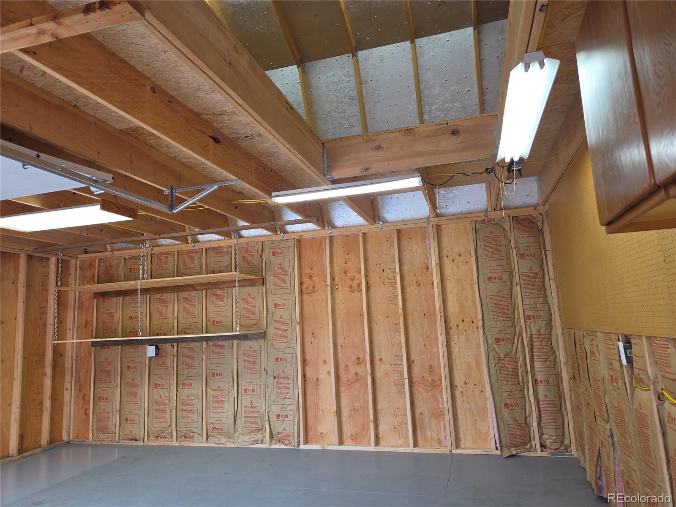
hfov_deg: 73.9
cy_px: 254
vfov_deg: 58.9
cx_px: 338
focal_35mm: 23
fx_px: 449
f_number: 1.8
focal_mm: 5.4
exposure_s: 1/120
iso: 40
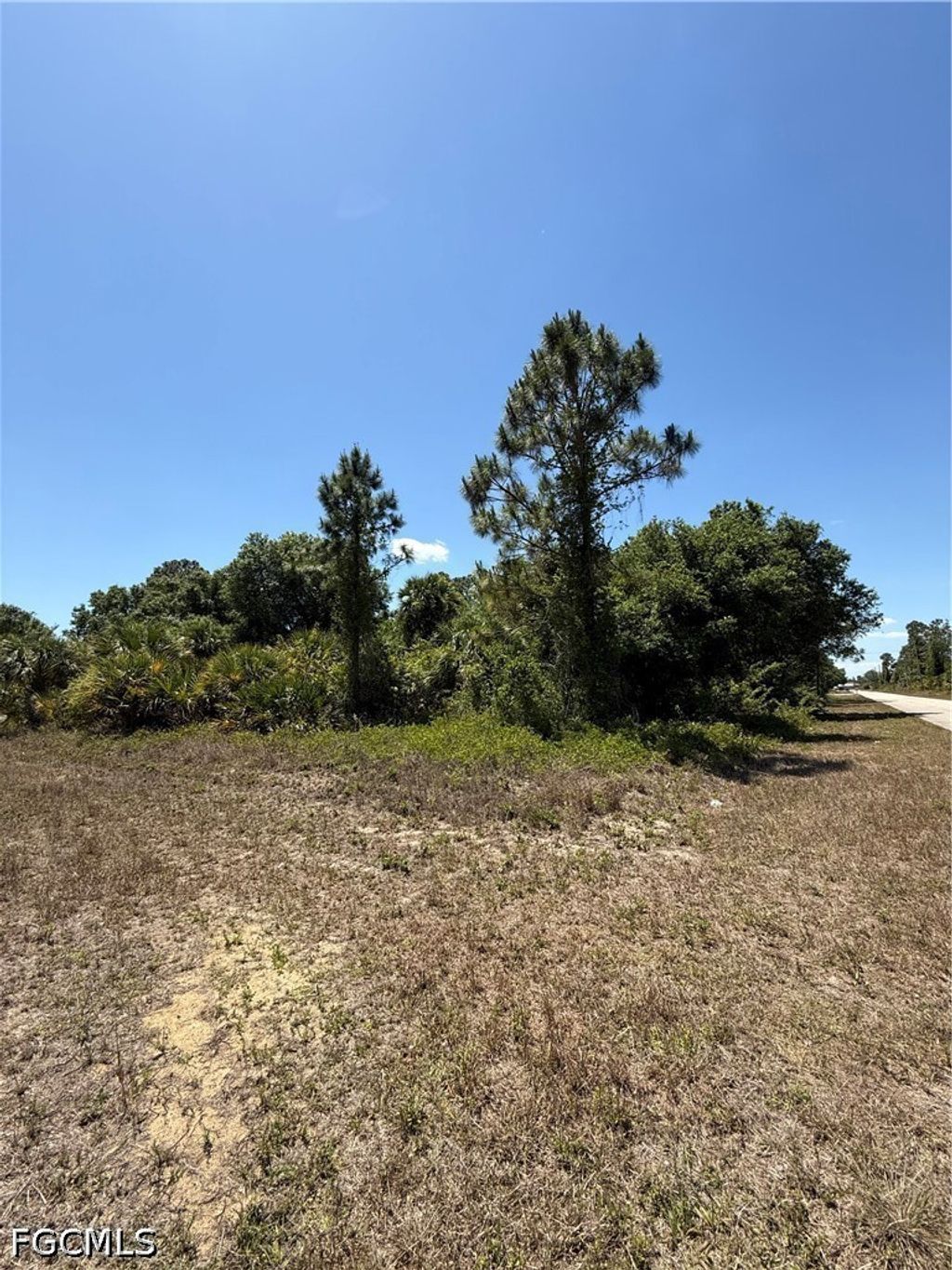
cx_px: 476
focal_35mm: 14
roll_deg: +0.9
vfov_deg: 102.1
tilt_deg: +8.2
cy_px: 635
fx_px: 513
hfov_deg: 85.7
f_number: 2.2
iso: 50
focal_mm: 2.22
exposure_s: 1/1368
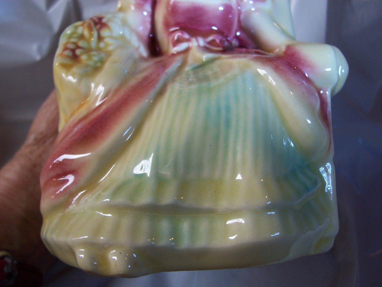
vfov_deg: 38.7
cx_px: 191
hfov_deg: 50.1
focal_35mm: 37
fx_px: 408
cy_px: 144
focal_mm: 5.6
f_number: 2.8
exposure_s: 1/60
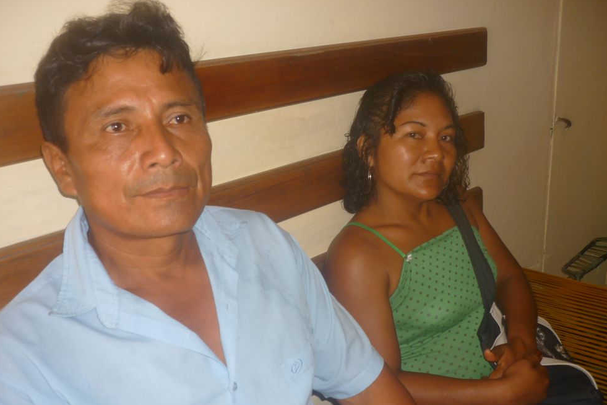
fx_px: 590
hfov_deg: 54.4
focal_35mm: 35
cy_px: 229
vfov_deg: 37.8
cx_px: 302
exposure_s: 1/30
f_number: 2.8
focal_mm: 5.5
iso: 100
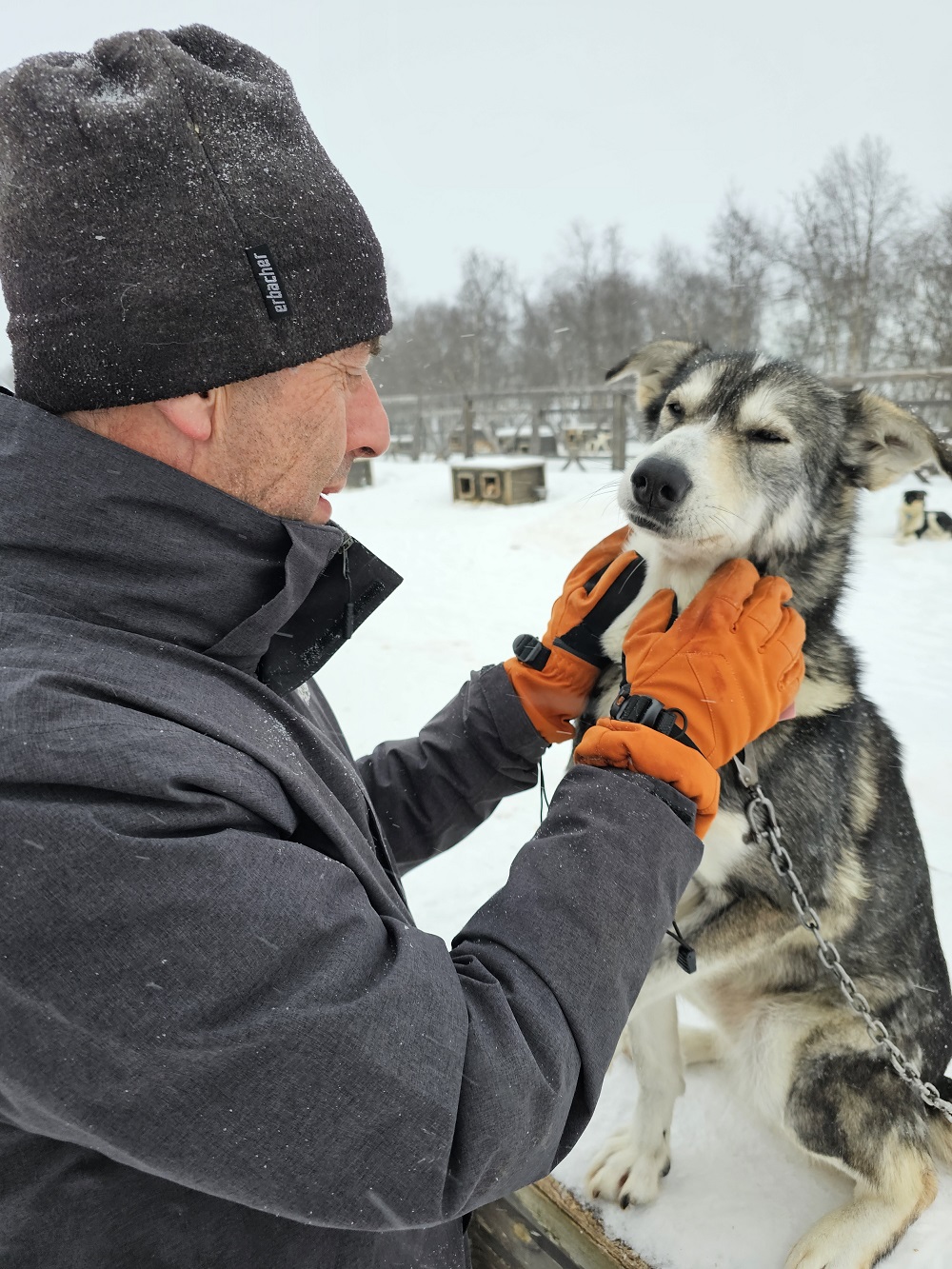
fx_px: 843
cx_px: 476
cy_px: 634
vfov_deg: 73.9
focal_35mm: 23
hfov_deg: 58.9
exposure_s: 1/190
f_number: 1.7
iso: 40
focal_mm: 6.3
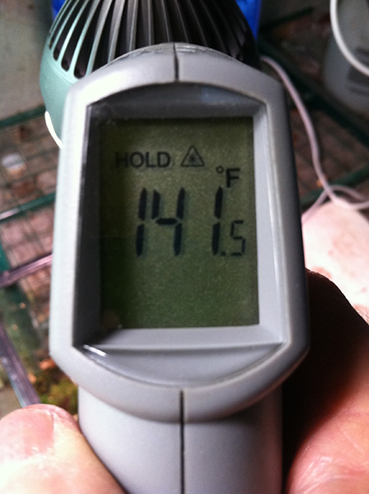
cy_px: 247
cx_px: 184
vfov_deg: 52.7
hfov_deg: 40.6
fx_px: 499
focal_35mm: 35
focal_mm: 3.85
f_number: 2.8
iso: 200
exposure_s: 1/15
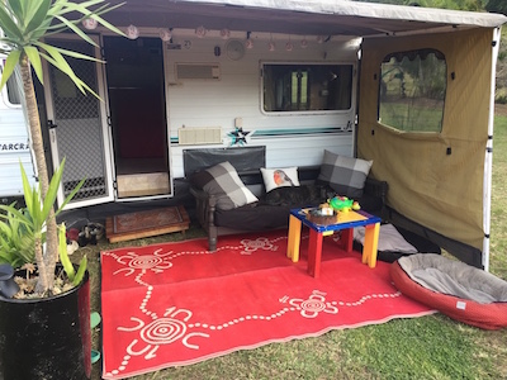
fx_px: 425
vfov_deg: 48.2
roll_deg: +2.2
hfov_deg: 61.7
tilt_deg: -13.3
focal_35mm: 29
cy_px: 190
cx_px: 254
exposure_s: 1/120
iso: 50
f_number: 2.2
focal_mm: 4.15
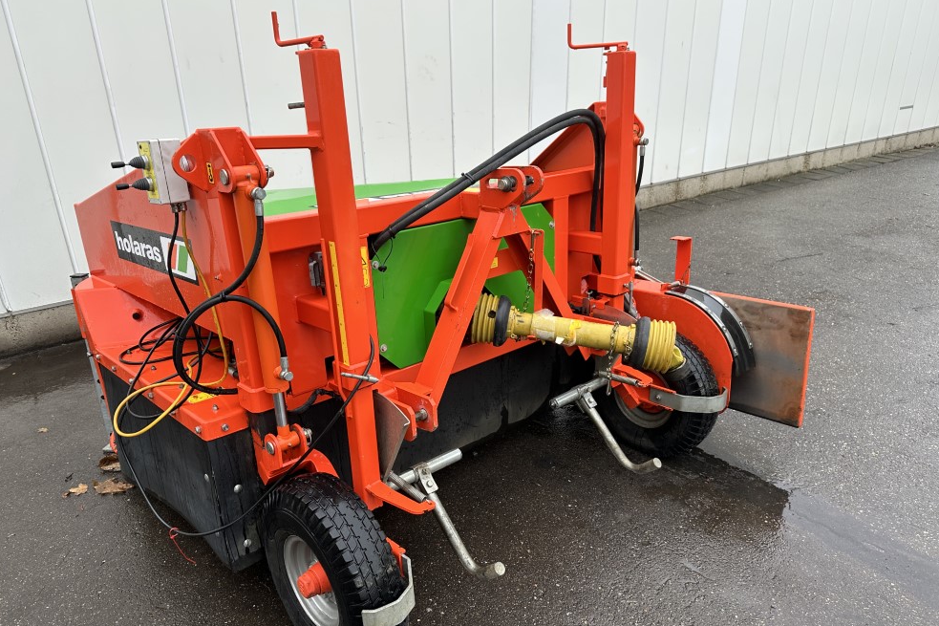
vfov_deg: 49.4
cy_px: 347
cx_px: 456
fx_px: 678
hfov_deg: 69.4
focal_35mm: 26
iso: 64
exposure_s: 1/121
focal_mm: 6.86
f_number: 1.78
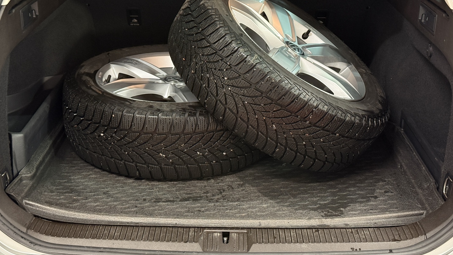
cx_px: 227
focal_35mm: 53
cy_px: 84
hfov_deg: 39.2
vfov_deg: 22.5
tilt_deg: -19.6
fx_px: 637
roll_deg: -1.3
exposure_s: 1/53
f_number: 1.78
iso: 250
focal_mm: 6.76
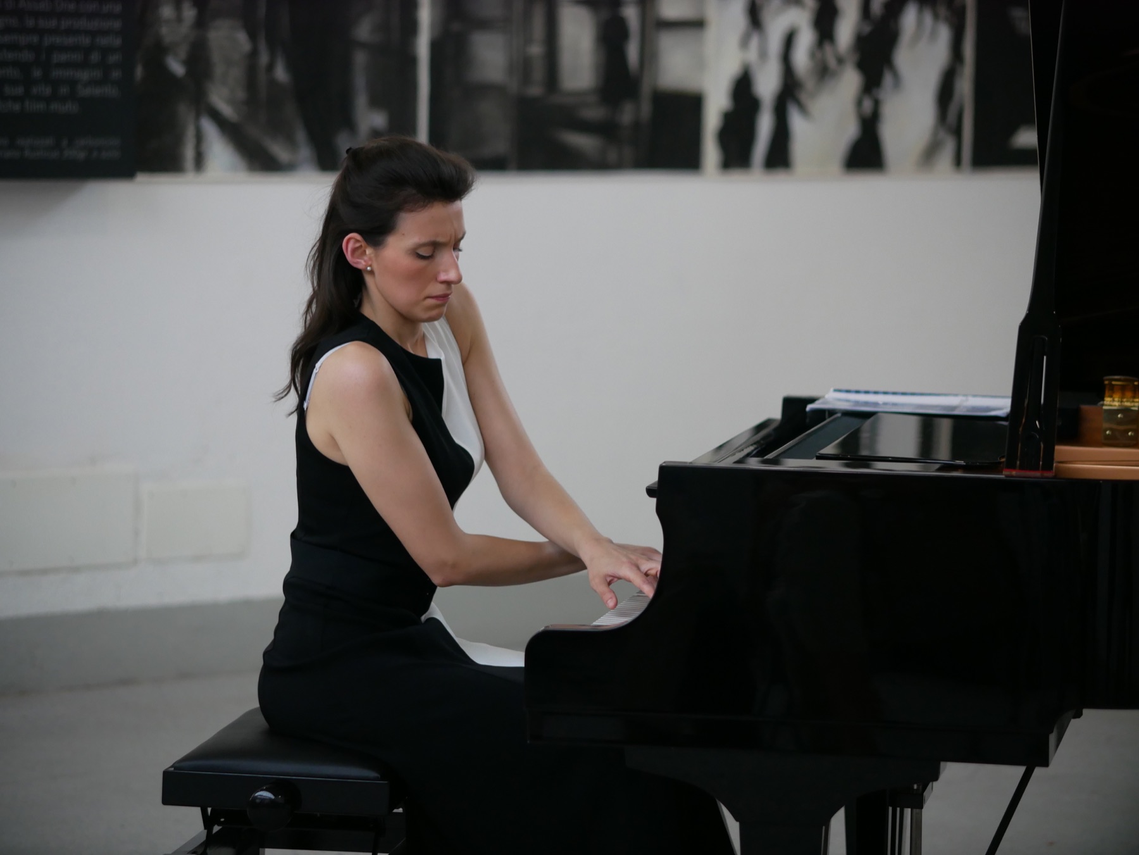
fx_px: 5134
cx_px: 570
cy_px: 428
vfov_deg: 9.5
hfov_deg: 12.7
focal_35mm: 156
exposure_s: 1/200
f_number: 2
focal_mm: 78
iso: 800
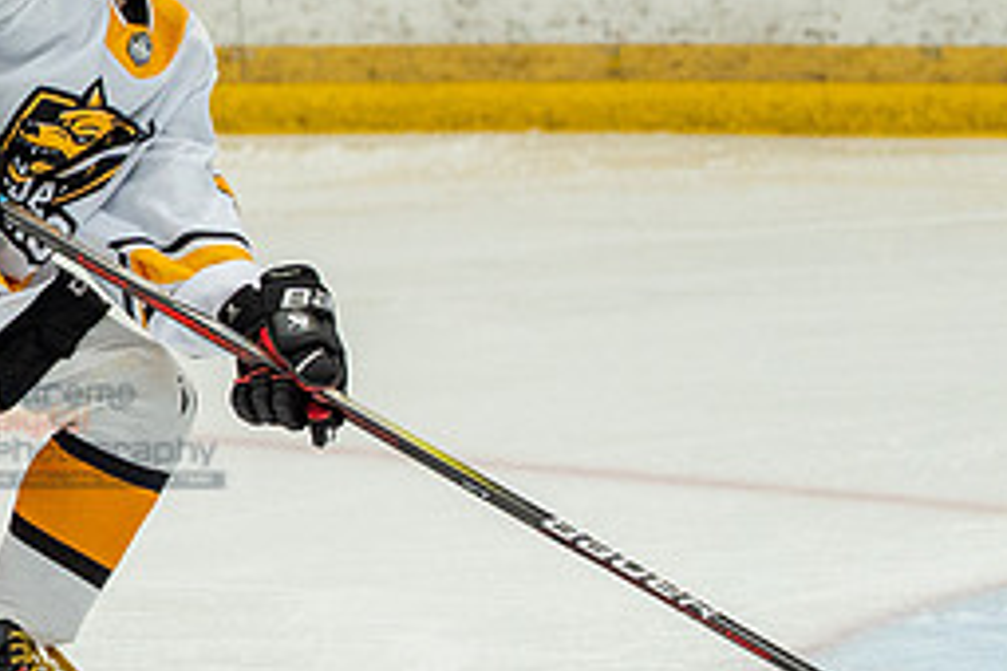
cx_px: -309
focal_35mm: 510
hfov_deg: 4.0
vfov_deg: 2.7
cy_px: 439
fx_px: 14265
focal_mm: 110
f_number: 3.5
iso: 800
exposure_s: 1/1600
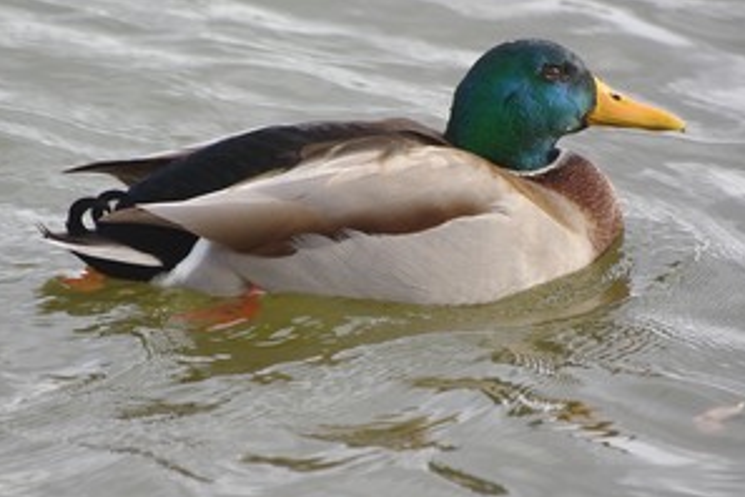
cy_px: 246
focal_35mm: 539
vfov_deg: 2.6
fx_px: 11153
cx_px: 324
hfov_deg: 3.8
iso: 200
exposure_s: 1/125
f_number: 5.6
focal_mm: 260
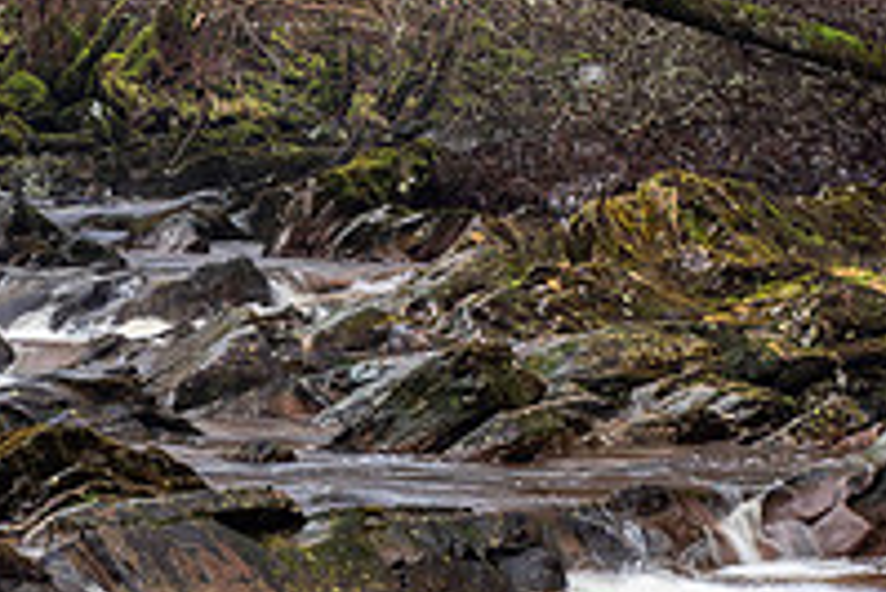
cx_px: 273
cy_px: 577
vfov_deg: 6.3
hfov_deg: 9.5
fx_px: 5344
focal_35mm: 217
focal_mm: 35
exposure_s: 1/4
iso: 200
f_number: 7.1
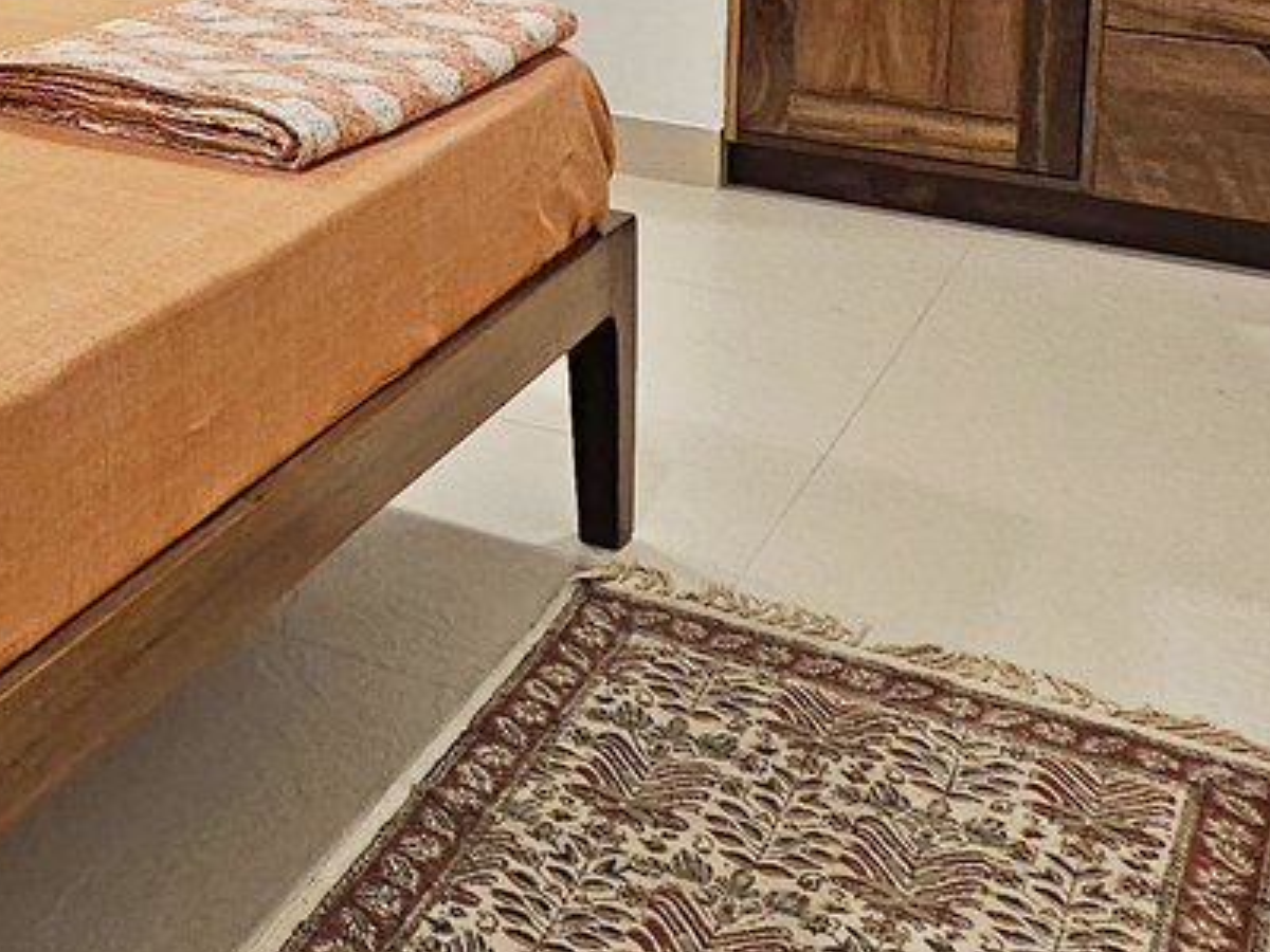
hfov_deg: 33.2
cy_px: -222
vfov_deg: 25.0
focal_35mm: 52
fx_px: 1908
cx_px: -51
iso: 200
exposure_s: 1/50
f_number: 2.2
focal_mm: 2.2
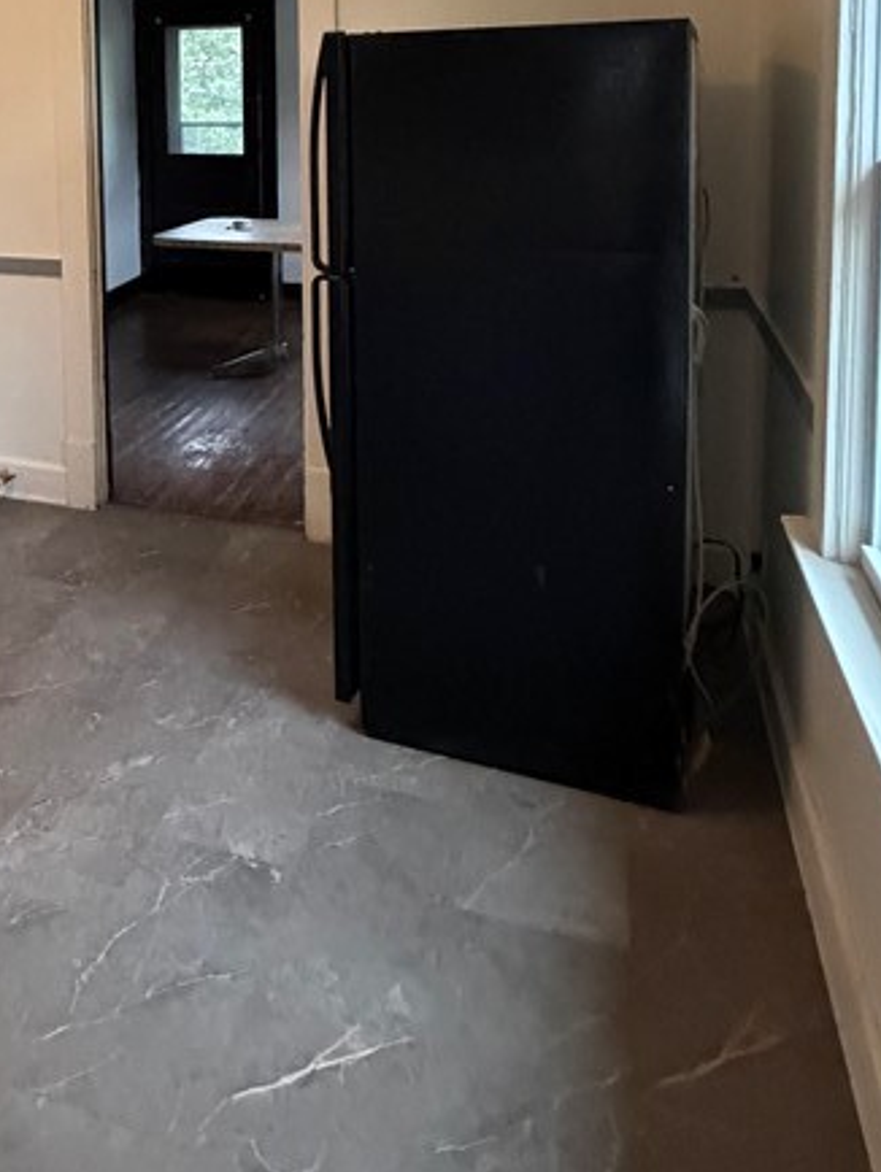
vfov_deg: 50.8
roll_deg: +2.4
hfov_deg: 40.7
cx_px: 141
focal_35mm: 33
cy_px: 181
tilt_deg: -4.9
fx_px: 1119
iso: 1000
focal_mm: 2.22
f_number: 2.2
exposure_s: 1/60
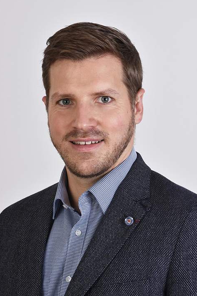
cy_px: 175
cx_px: 88
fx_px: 1026
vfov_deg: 16.4
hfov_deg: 11.0
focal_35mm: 125
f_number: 8
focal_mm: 70
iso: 100
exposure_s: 1/160
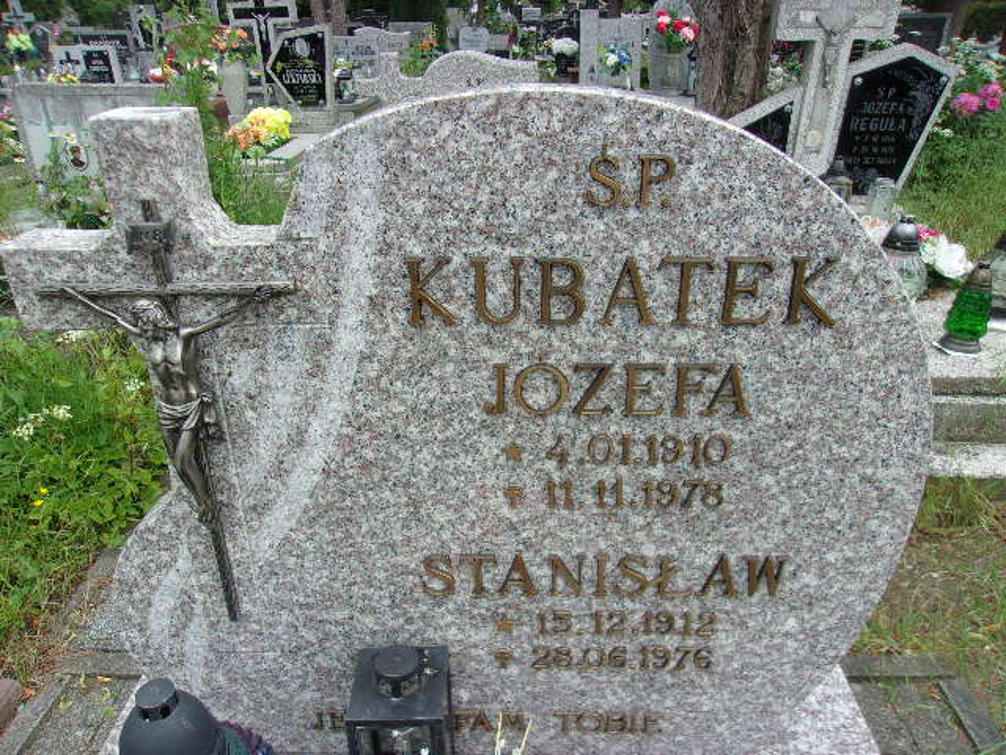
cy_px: 378
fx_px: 785
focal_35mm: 27
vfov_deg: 51.4
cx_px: 503
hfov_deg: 65.3
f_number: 3
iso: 80
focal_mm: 4.9
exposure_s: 1/240
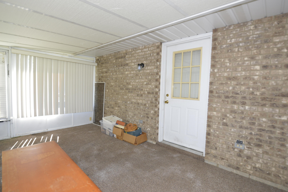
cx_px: 144
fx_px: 132
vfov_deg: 71.9
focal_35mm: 16
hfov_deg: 95.0
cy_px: 96
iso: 400
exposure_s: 1/80
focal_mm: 11
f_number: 4.5
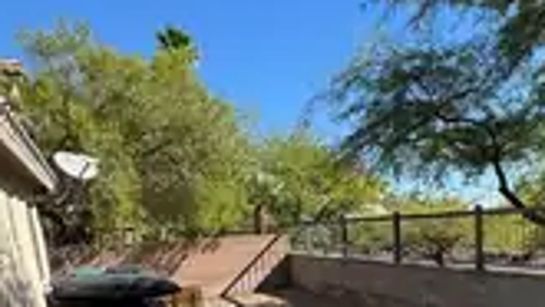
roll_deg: +3.2
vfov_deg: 29.1
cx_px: 386
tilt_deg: -11.8
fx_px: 535
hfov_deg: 52.4
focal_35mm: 37
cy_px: 333
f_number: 2.2
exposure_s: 1/1672
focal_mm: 2.22
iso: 50
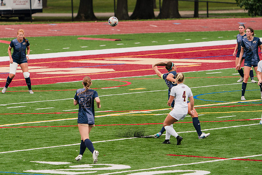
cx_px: 131
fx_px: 2657
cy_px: 88
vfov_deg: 3.8
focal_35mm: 365
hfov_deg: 5.6
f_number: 6.3
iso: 640
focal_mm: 365
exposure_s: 1/1600
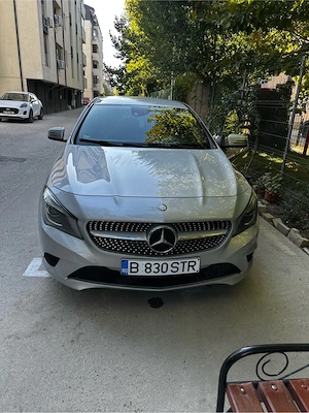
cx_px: 154
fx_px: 286
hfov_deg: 56.8
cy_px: 206
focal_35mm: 24
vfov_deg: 71.6
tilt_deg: -20.3
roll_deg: -2.8
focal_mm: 6.86
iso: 80
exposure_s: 1/429
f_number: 1.78
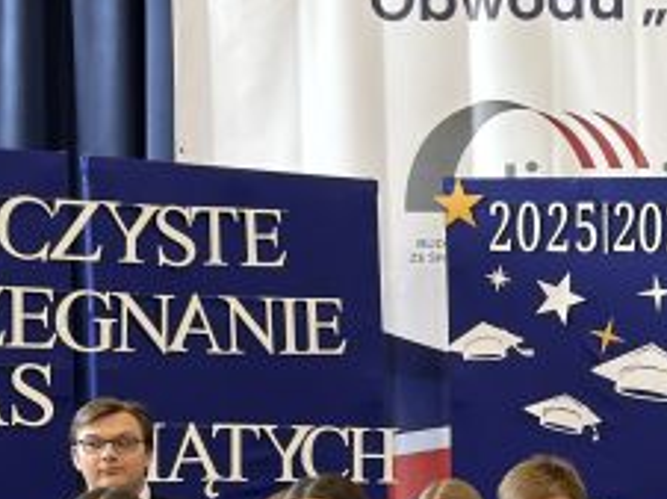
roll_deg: +0.5
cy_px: 582
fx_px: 2618
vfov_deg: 10.7
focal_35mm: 136
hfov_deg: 13.2
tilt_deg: -2.5
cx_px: 1163
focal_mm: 6.76
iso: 64
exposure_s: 1/50
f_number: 1.78
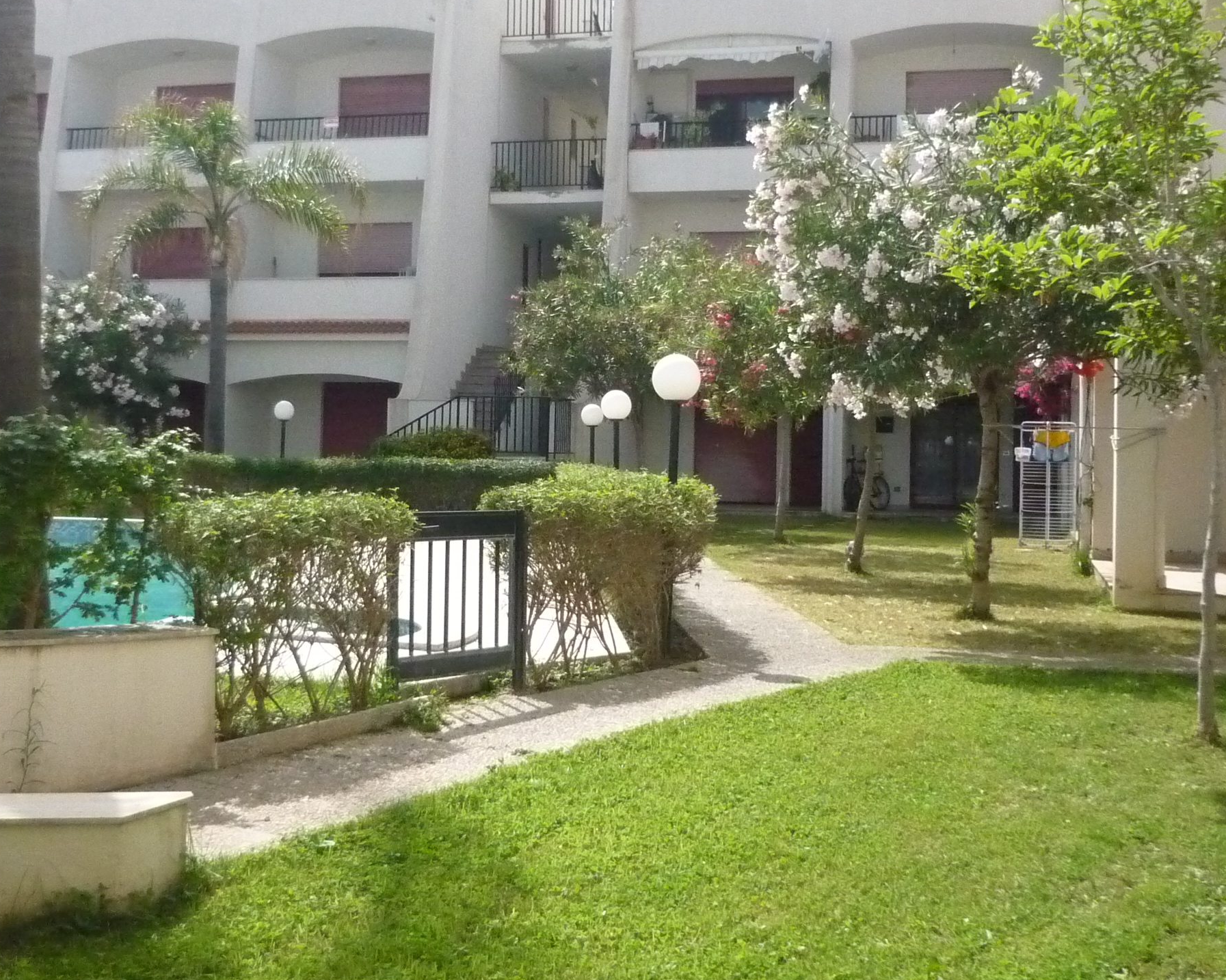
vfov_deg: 32.6
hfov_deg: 40.0
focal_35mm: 46
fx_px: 1669
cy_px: 375
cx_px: 450
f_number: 8
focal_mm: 5.5
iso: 800
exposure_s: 1/800
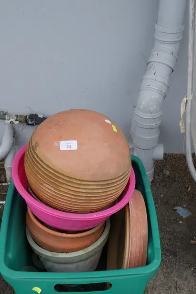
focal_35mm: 47
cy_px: 184
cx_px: 98
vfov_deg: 41.6
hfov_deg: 28.6
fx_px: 384
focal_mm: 14
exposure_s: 1/200
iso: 200
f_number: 5
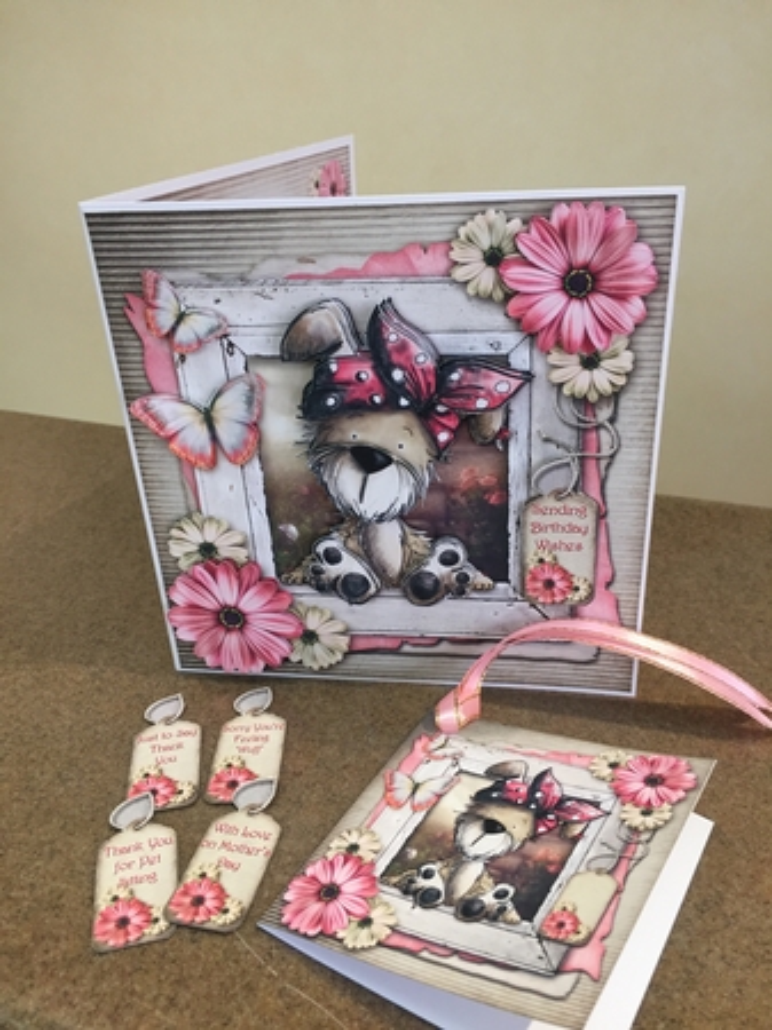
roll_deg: +3.0
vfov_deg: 61.7
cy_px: 515
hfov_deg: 48.2
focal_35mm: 29
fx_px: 863
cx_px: 386
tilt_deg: -27.2
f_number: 2.2
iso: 125
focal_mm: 4.15
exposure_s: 1/33
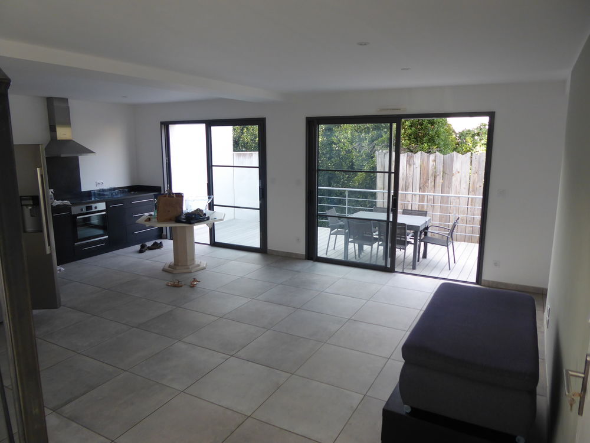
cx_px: 295
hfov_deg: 71.6
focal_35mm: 24
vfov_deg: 56.8
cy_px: 222
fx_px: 409
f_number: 3.3
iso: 125
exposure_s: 1/60
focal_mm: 4.3
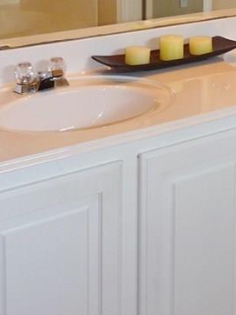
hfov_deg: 18.4
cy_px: -56
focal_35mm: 79
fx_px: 719
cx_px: 202
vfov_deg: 22.9
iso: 100
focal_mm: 4.7
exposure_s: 1/30
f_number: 3.3
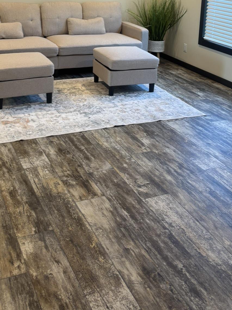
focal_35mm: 47
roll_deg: -3.8
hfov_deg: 30.8
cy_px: 30
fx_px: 420
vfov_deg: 37.7
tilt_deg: -9.7
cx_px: 100
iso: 80
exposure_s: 1/60
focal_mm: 5.96
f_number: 1.6
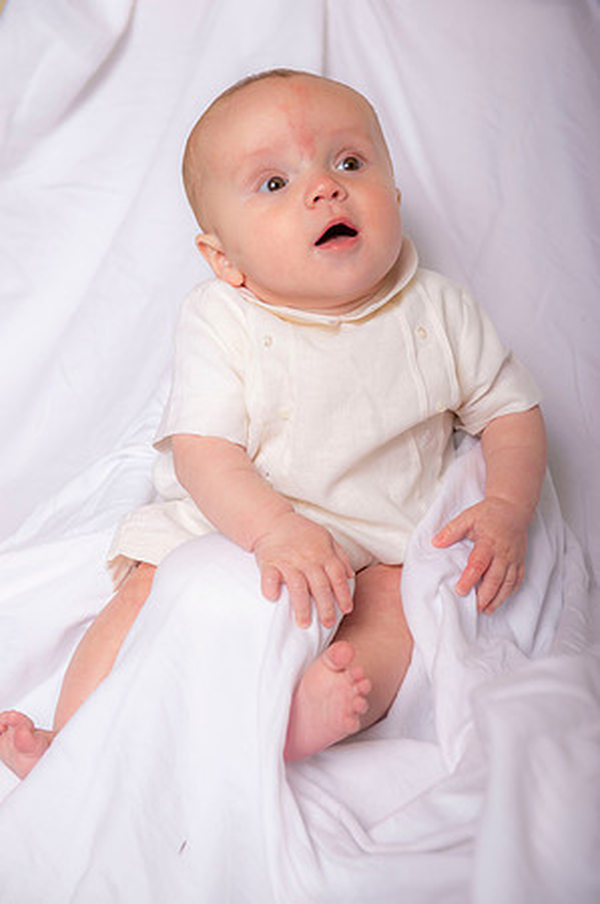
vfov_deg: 30.5
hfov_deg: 20.6
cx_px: 300
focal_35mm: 66
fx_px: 1654
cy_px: 452
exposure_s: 1/200
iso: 250
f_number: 4.5
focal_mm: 66
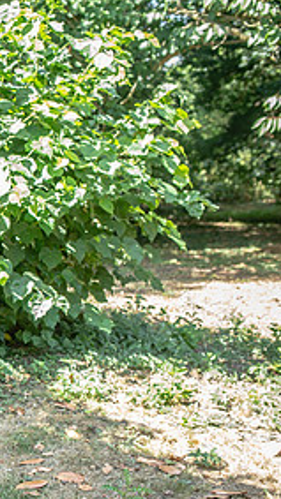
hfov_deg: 14.2
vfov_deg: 28.1
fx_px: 994
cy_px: 317
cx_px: -230
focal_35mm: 75
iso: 250
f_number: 3.2
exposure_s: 1/200
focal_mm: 35
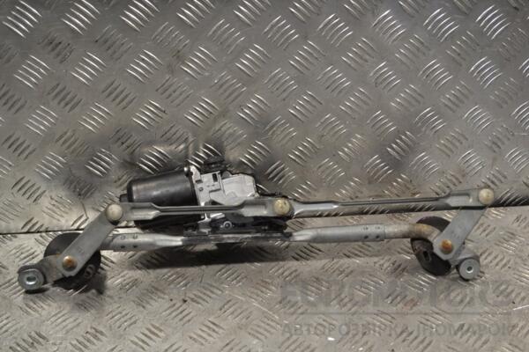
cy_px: 176
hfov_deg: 36.9
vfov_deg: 25.1
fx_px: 793
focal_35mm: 54
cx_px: 264
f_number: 5
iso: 400
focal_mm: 36
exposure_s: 1/100
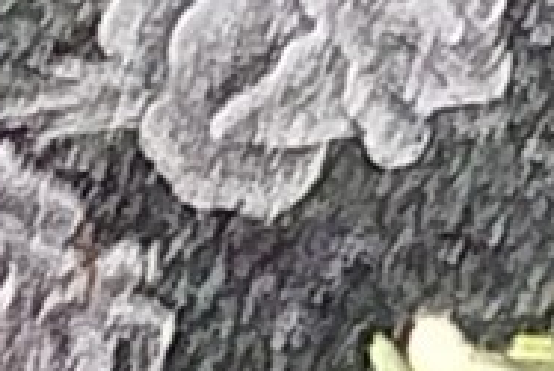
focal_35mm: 576
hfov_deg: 3.5
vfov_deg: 2.4
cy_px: -855
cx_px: -708
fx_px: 8871
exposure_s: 1/33
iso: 320
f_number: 1.7
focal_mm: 5.31
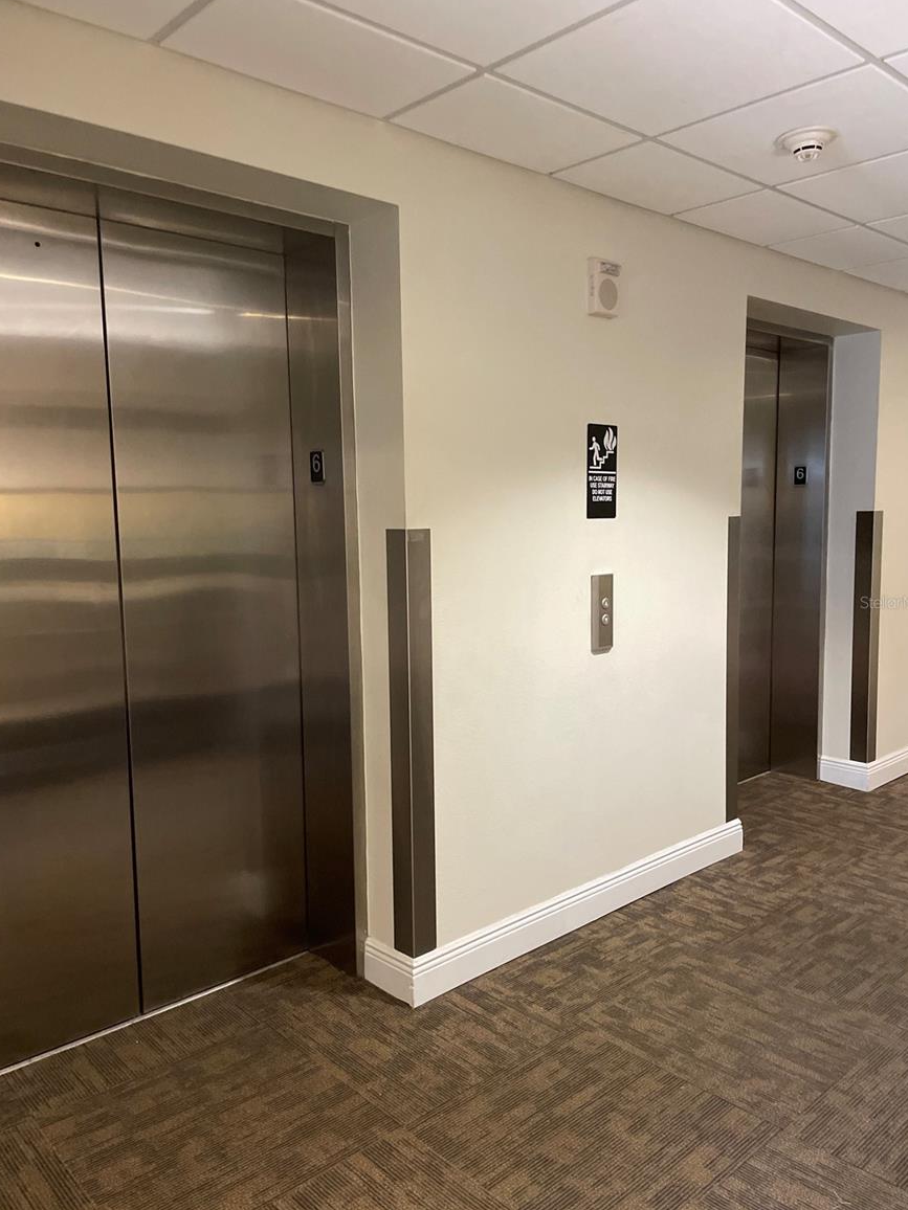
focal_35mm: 27
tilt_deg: -7.0
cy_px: 602
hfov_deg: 51.4
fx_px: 944
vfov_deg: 65.3
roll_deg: +1.3
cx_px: 463
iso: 400
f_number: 1.6
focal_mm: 4.2
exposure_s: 1/60
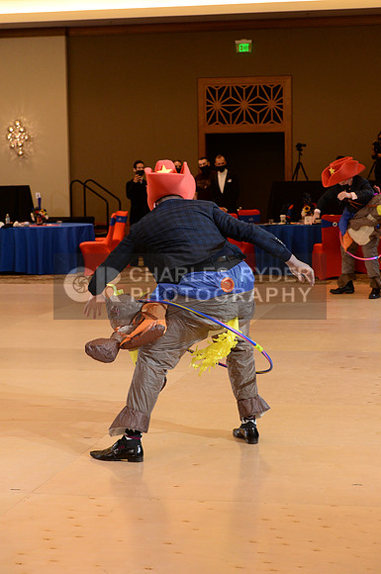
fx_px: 1306
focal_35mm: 82
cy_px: 287
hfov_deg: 16.6
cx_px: 190
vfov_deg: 24.8
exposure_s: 1/250
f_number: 6.3
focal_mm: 82
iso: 2500
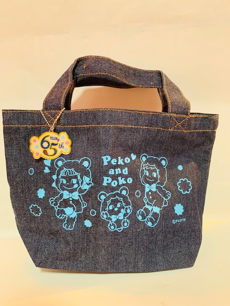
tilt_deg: -16.3
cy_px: 153
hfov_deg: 53.1
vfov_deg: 67.3
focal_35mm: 26
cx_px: 115
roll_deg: +2.7
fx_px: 230
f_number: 1.8
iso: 320
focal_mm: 4.25
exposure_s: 1/33
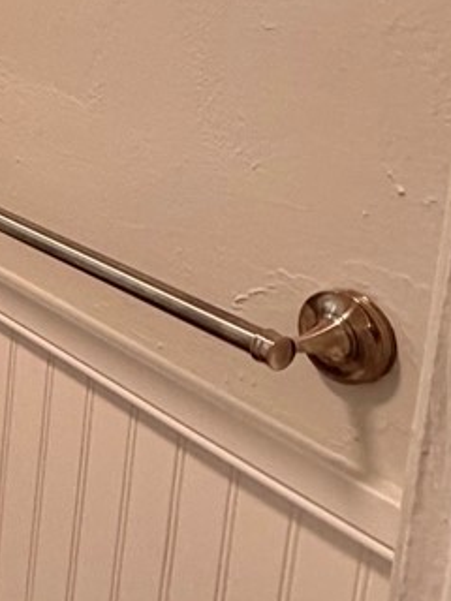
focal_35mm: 70
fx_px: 1216
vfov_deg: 27.1
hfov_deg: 16.2
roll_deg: +1.3
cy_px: 96
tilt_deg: -10.0
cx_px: -449
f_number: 2.2
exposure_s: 1/120
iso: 100
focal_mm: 2.22
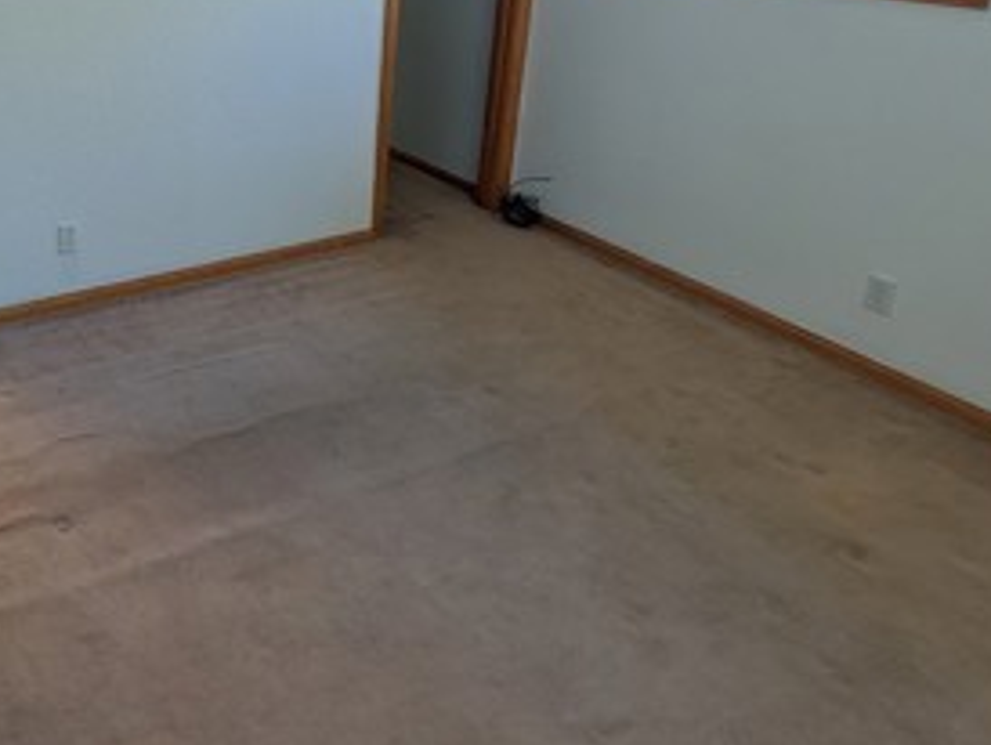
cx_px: 116
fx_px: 802
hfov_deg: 55.7
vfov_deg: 46.5
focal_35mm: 28
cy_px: 125
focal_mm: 2.02
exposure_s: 1/120
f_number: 1.7
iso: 60
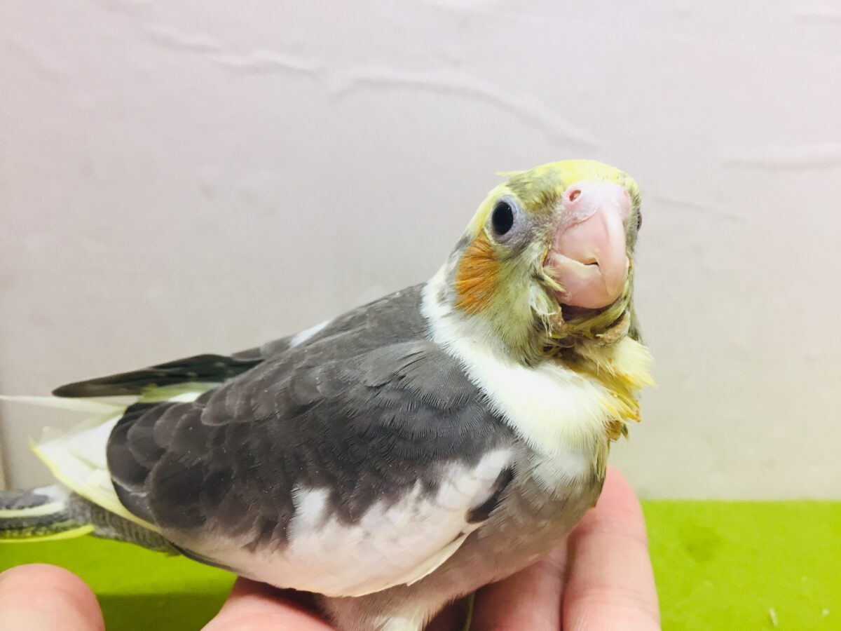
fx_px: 705
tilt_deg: -14.5
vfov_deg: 48.2
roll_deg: -1.5
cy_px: 316
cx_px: 420
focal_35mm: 29
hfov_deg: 61.7
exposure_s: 1/30
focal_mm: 4.15
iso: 64
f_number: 2.2
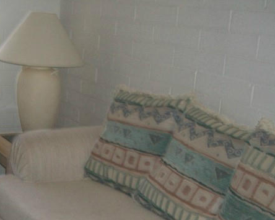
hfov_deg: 25.6
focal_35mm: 72
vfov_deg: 20.7
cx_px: 31
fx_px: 586
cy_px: 213
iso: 80
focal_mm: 5.7
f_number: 2.9
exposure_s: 1/30
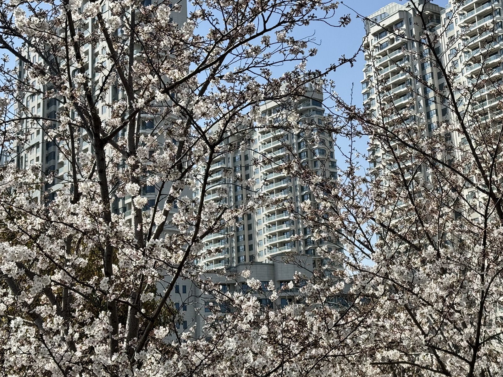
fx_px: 872
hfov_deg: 32.2
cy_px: 145
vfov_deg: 24.4
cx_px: 279
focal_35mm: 60
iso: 64
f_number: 1.78
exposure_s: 1/4975
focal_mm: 6.76
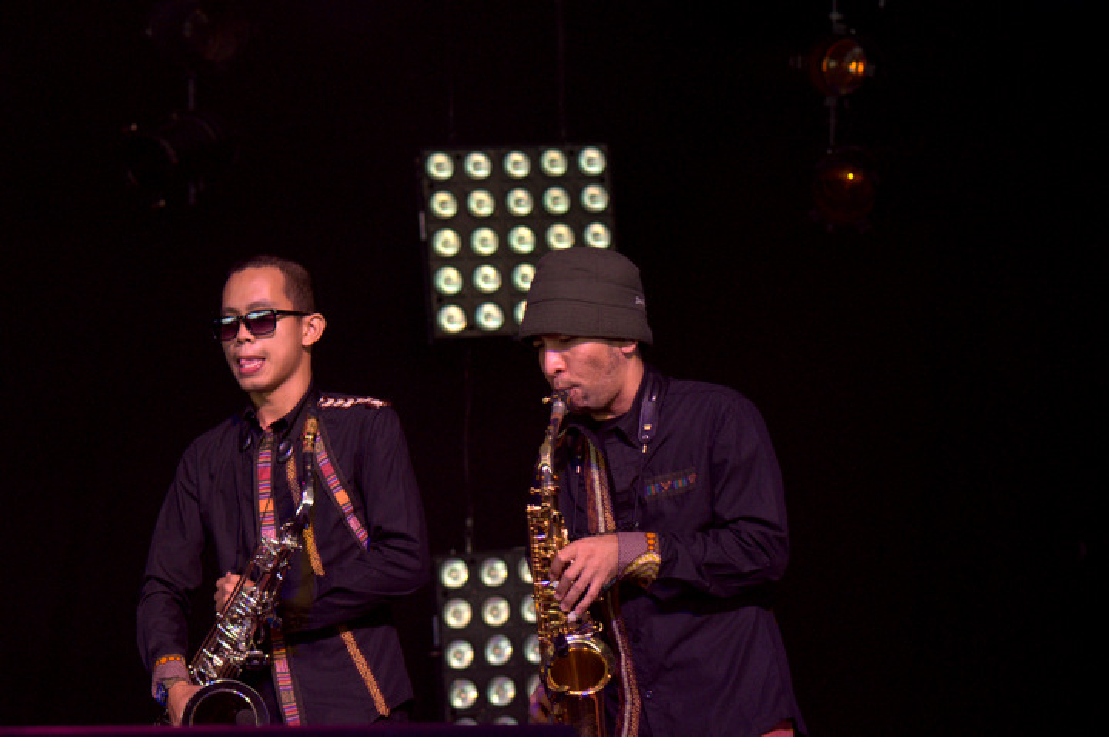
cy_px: 368
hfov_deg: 16.7
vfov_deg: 11.1
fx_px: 3784
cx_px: 554
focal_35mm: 123
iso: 3200
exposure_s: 1/100
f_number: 4
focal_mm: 82
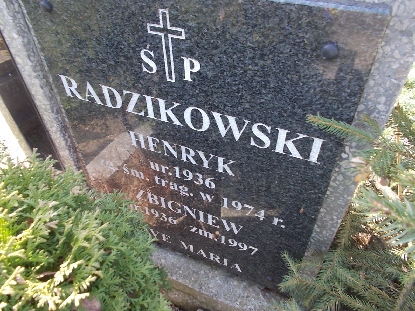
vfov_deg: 53.1
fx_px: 312
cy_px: 156
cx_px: 208
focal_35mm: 26
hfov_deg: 67.3
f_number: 3.2
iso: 80
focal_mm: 4.6
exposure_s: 1/60
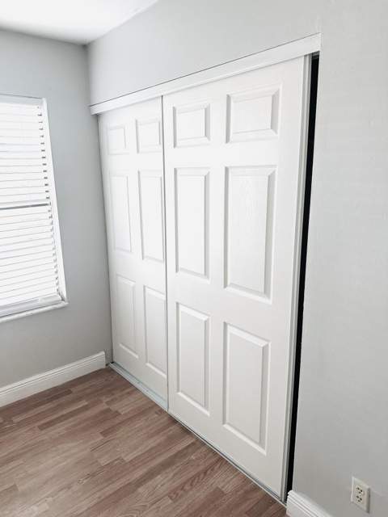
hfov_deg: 56.8
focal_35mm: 24
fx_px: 359
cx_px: 194
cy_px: 258
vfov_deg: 71.6
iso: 160
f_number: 1.78
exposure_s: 1/60
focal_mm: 6.86
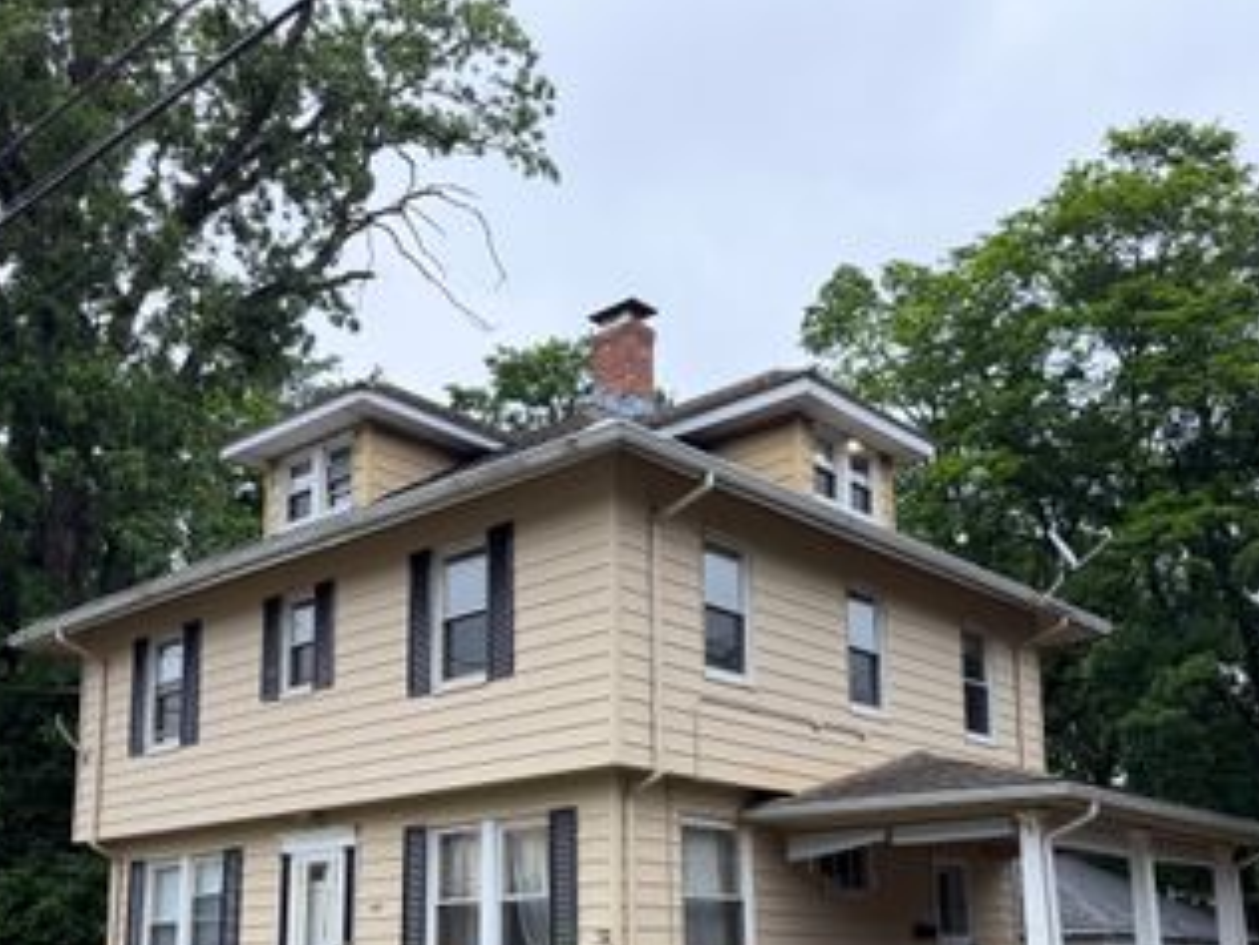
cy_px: 728
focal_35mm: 38
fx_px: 1382
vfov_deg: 36.7
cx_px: 618
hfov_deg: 49.0
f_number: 1.78
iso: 100
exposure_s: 1/575
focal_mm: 6.76
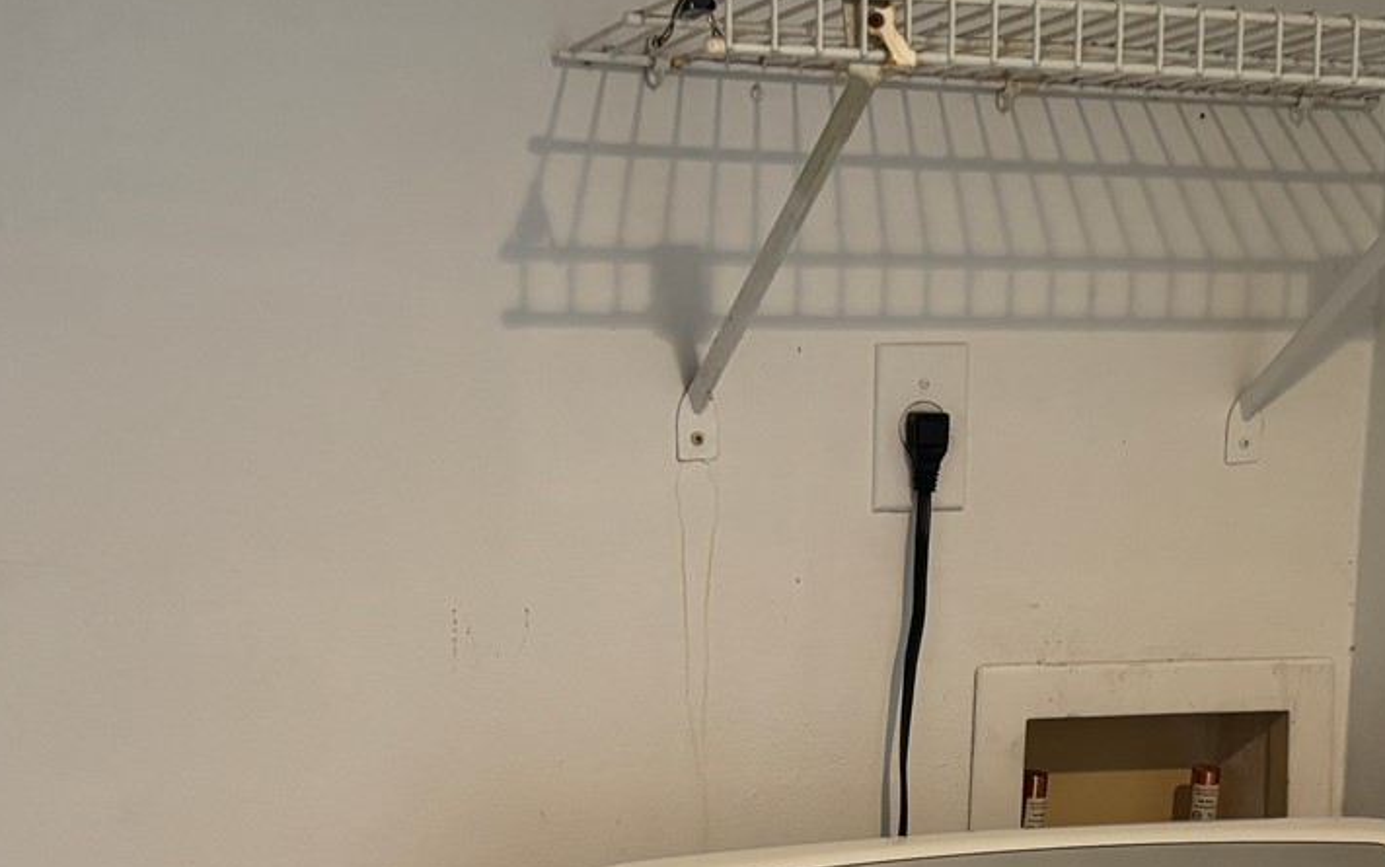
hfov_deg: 32.9
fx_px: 2341
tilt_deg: -12.6
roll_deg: -1.9
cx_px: 787
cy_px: 799
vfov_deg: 20.5
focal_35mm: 62
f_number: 1.6
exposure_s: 1/60
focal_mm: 5.96
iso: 200
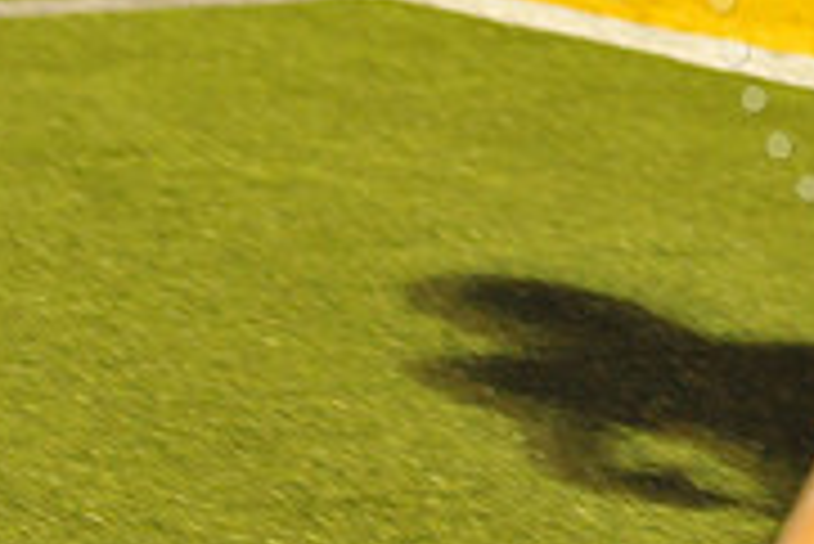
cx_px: 1133
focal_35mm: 294
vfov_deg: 4.7
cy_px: -81
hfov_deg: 6.9
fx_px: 6653
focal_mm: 92
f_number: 4
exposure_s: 1/320
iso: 6400
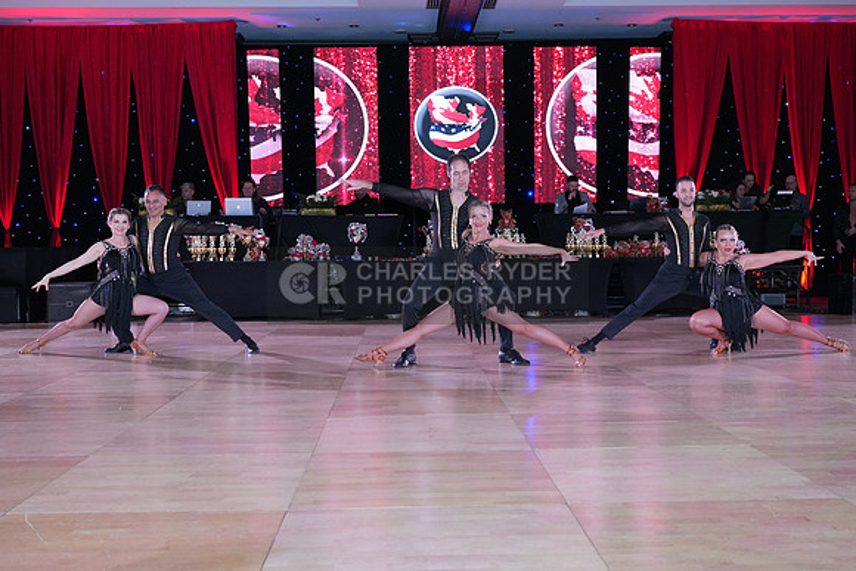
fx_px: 975
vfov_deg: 32.6
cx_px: 428
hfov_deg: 47.4
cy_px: 286
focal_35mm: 41
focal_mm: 41
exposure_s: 1/250
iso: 2500
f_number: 5
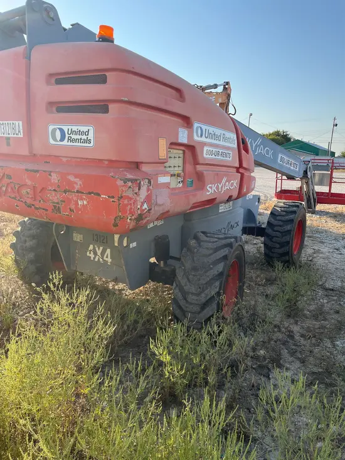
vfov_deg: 67.3
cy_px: 230
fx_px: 345
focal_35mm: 26
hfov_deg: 53.1
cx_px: 172
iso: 50
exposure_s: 1/1266
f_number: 1.6
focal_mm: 5.1
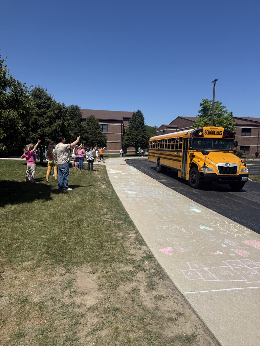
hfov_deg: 56.8
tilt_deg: -5.0
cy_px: 173
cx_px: 130
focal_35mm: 24
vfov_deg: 71.6
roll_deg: +0.1
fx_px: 240
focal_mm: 6.76
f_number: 1.78
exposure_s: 1/6711
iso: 80
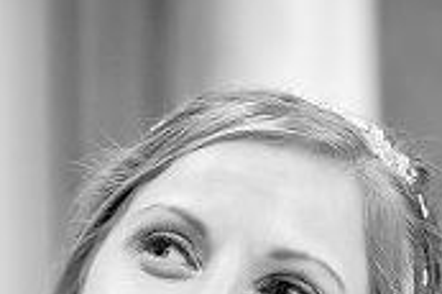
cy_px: 486
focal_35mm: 599
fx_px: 7347
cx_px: 18
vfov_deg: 2.3
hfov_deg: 3.4
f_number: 2
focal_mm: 90
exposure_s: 1/250
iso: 1250
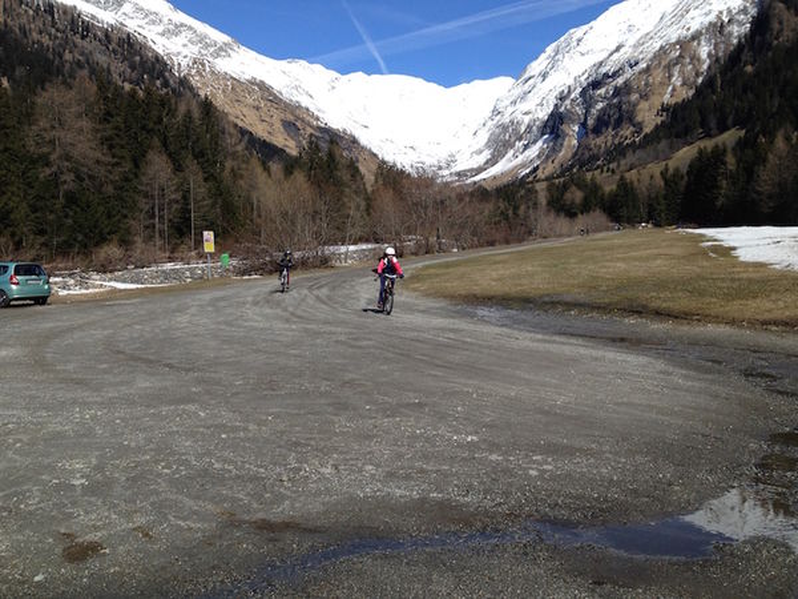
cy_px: 300
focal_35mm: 35
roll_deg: +3.6
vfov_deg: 40.7
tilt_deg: -1.7
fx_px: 807
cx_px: 399
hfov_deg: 52.6
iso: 50
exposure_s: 1/2513
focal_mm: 4.28
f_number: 2.4
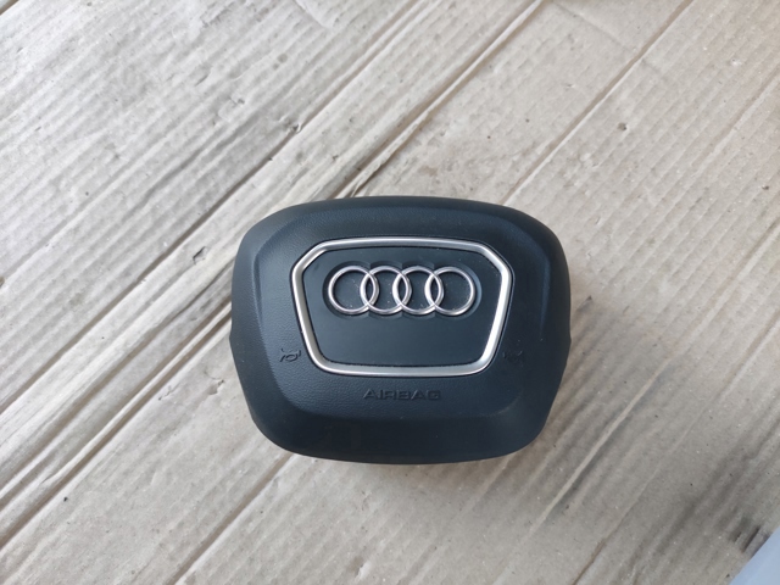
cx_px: 390
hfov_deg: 69.4
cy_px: 292
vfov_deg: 54.9
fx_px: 563
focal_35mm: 25
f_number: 1.89
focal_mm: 5.43
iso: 523
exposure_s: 1/120
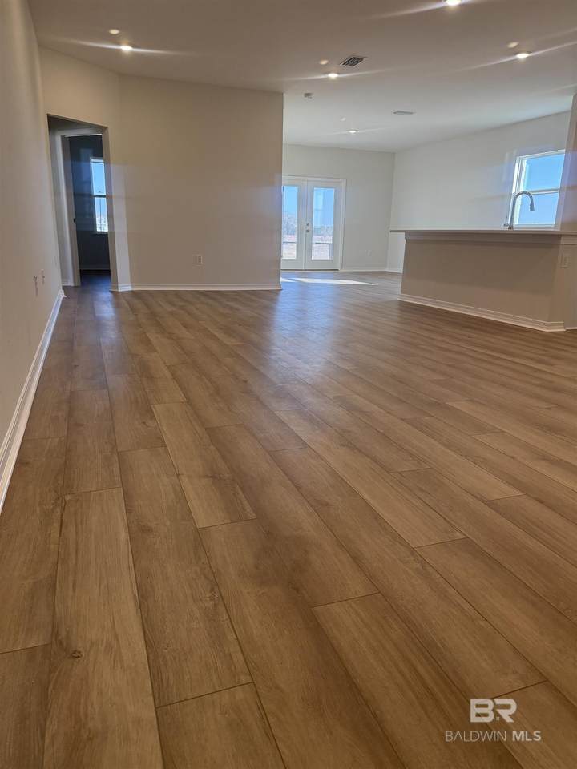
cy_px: 384
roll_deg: -0.6
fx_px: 533
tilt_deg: -15.0
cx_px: 288
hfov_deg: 56.8
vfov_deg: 71.6
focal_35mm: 24
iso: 200
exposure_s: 1/182
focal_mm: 6.76
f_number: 1.78
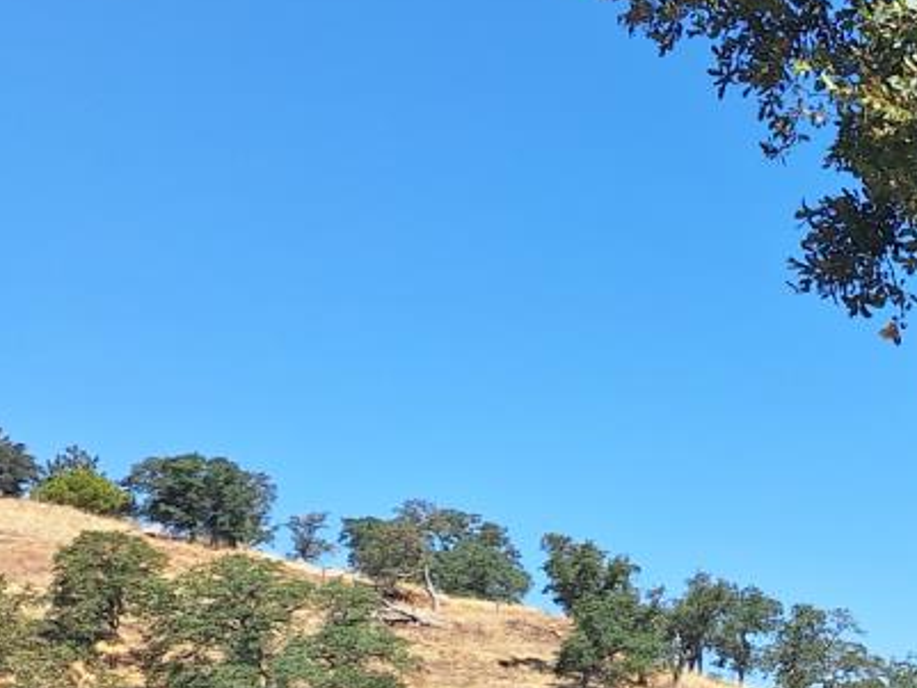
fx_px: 2279
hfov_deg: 17.7
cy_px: 630
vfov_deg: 16.9
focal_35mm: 86
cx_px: 1708
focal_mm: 5.54
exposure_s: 1/2169
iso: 40
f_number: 1.8
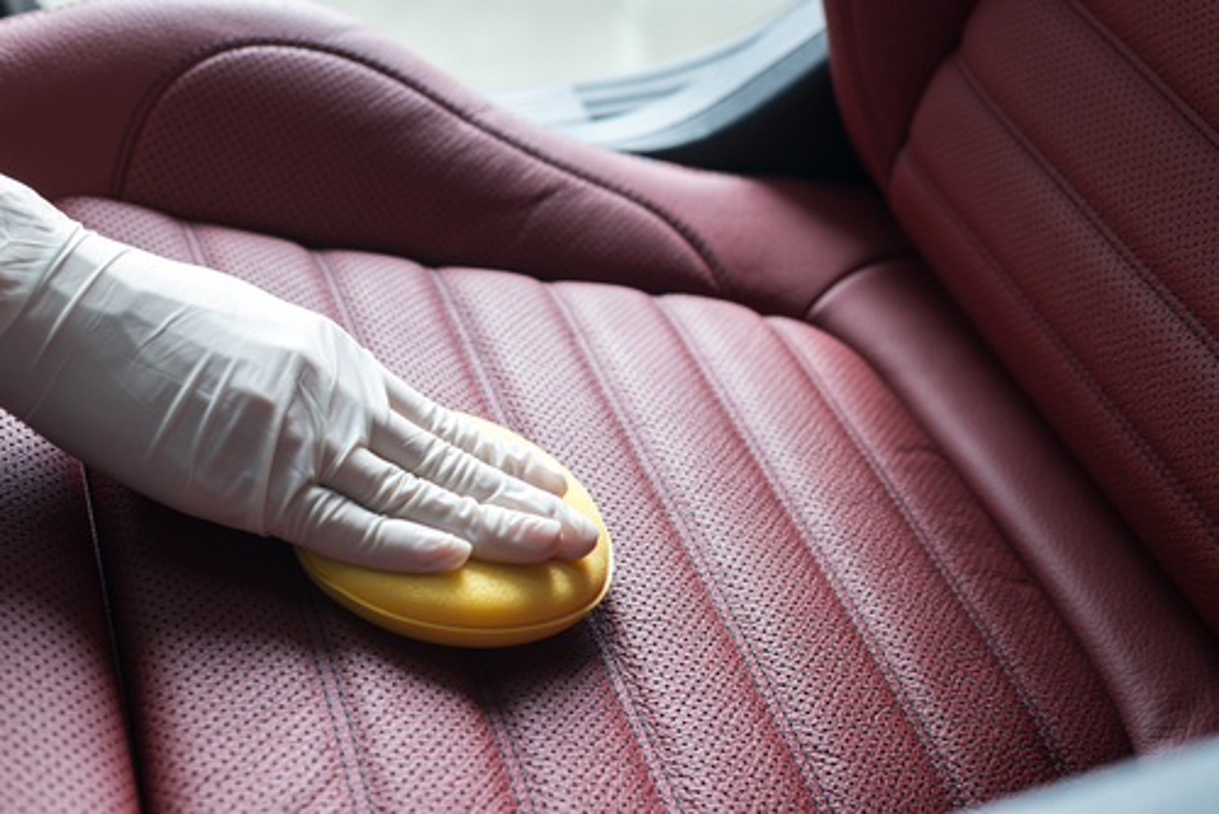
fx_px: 1694
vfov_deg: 27.0
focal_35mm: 50
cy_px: 407
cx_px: 610
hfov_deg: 39.6
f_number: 5.6
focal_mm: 50
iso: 800
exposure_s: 1/160
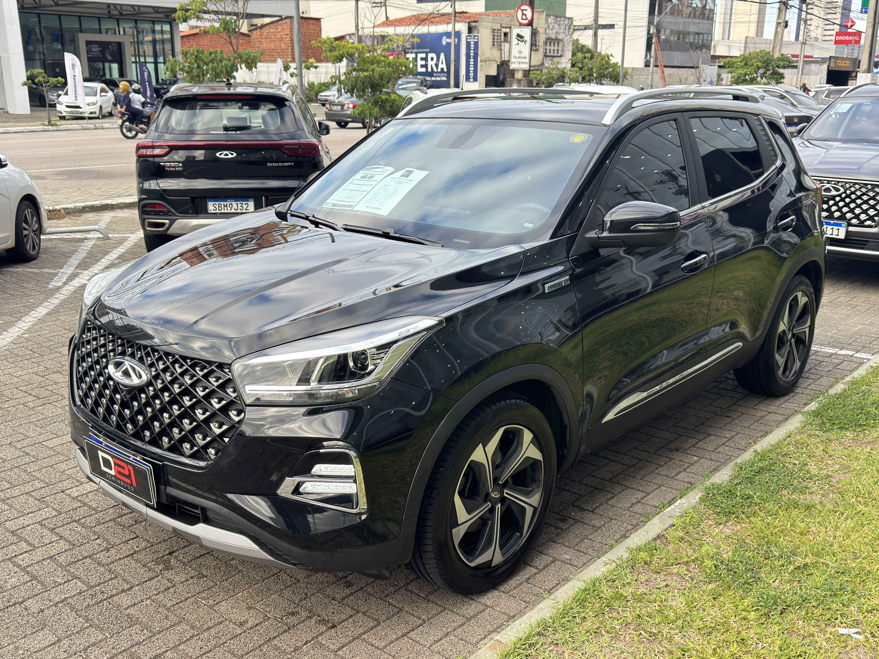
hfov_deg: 52.6
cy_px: 330
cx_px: 440
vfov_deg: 40.7
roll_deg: +0.0
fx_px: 889
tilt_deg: -15.4
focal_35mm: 35
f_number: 1.78
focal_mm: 6.76
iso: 100
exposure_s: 1/446
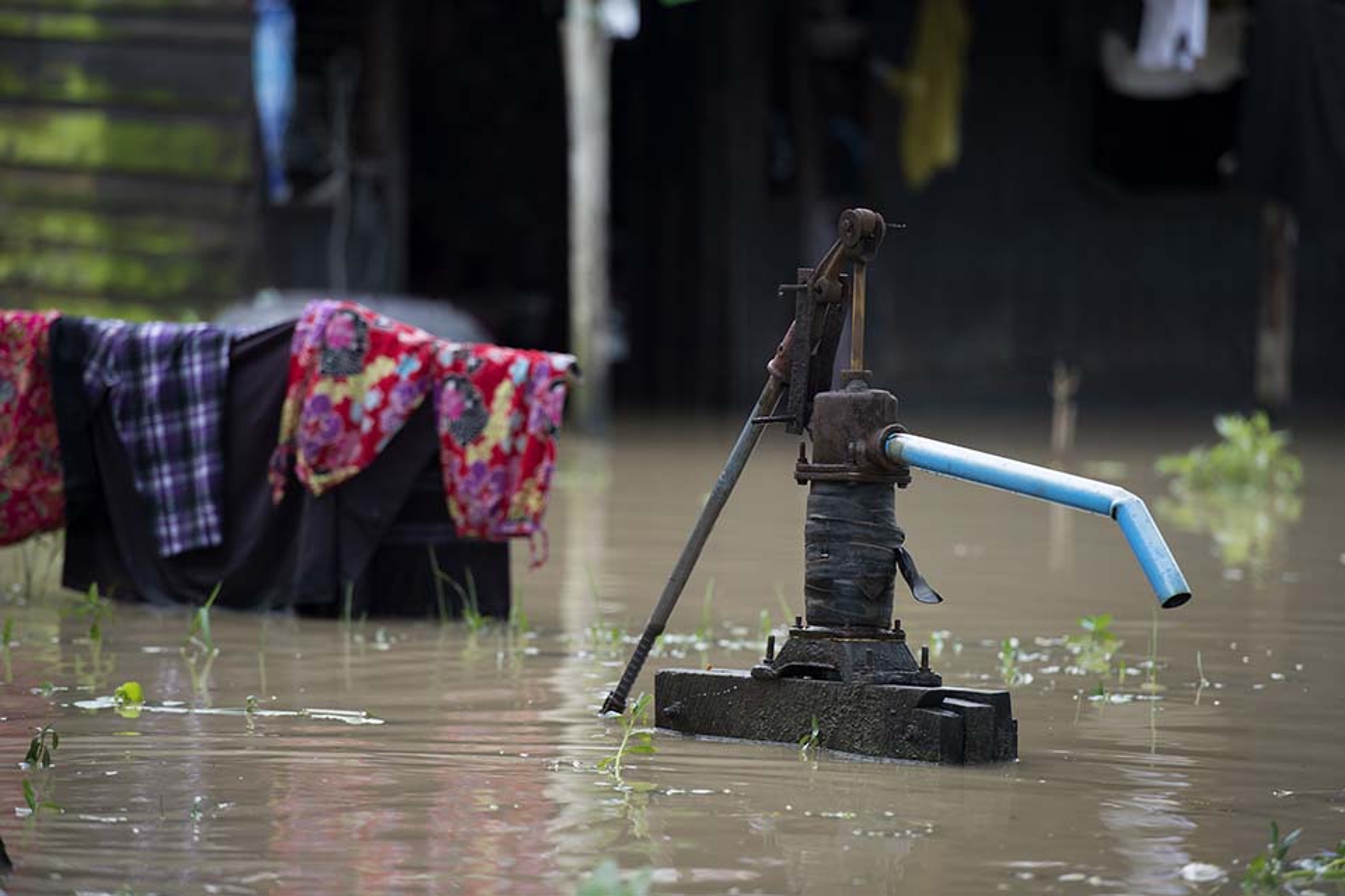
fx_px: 7281
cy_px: 448
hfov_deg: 10.6
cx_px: 672
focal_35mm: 195
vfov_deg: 7.0
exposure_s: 1/1000
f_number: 4
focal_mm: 195
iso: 800
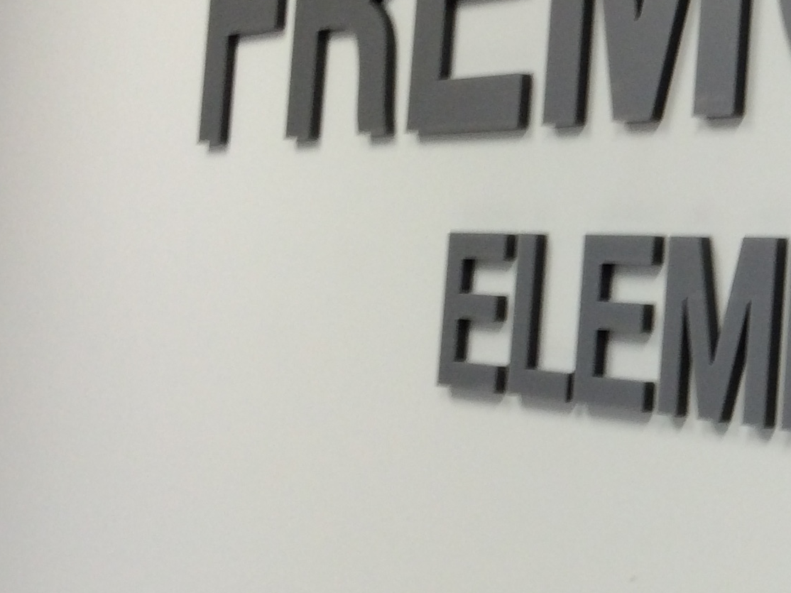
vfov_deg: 17.3
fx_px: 1942
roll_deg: -2.8
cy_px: 215
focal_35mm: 85
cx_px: 1071
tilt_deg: +2.8
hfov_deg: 20.7
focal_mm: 4.15
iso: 50
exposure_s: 1/30
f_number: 2.2
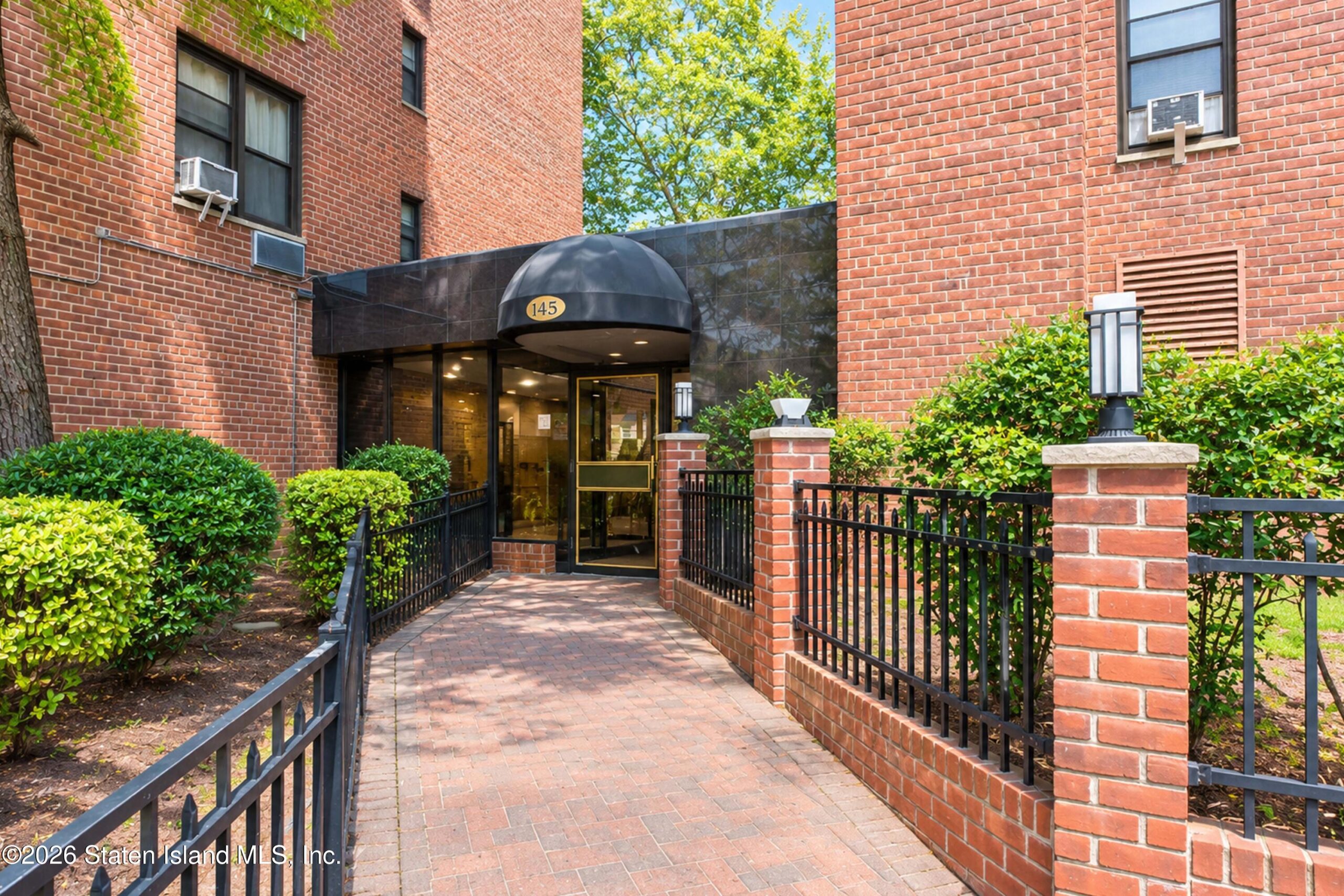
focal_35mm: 21
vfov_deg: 59.5
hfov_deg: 81.2
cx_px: 672
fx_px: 784
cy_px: 448
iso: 250
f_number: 9
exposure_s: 1/125
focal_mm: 14.1
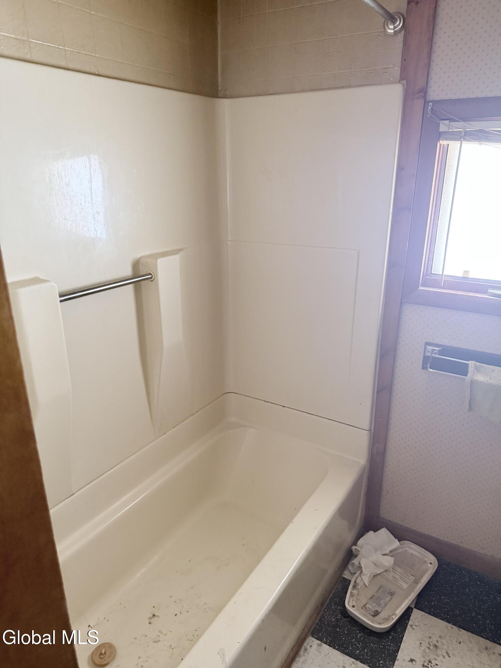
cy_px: 334
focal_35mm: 24
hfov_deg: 56.8
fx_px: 463
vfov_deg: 71.6
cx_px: 250
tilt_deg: -18.2
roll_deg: -0.4
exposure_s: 1/60
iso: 500
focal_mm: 6.76
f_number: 1.78
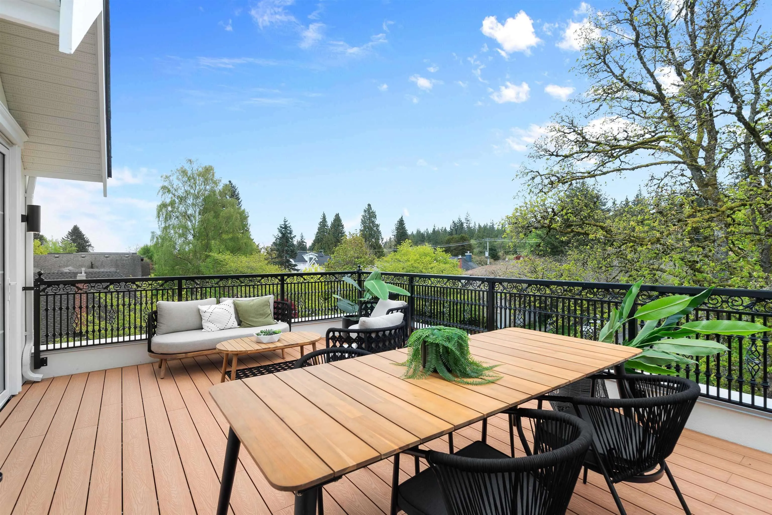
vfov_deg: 67.4
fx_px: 386
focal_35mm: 18
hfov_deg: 90.0
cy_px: 258
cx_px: 386
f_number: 5
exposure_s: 1/40
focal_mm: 12
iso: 100
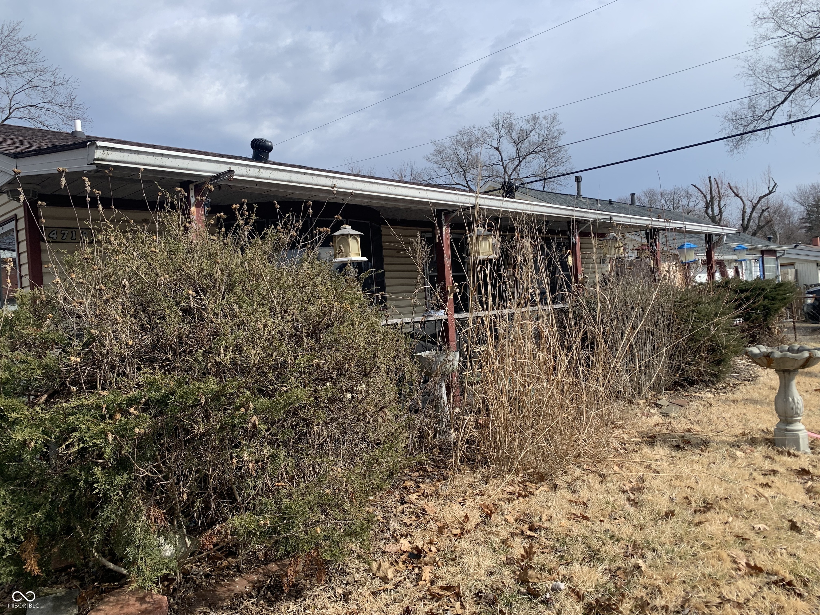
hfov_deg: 67.3
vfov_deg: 53.1
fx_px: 616
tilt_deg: +0.1
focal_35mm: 26
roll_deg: +3.9
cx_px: 410
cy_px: 308
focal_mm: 4.25
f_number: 1.8
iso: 25
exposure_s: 1/2075
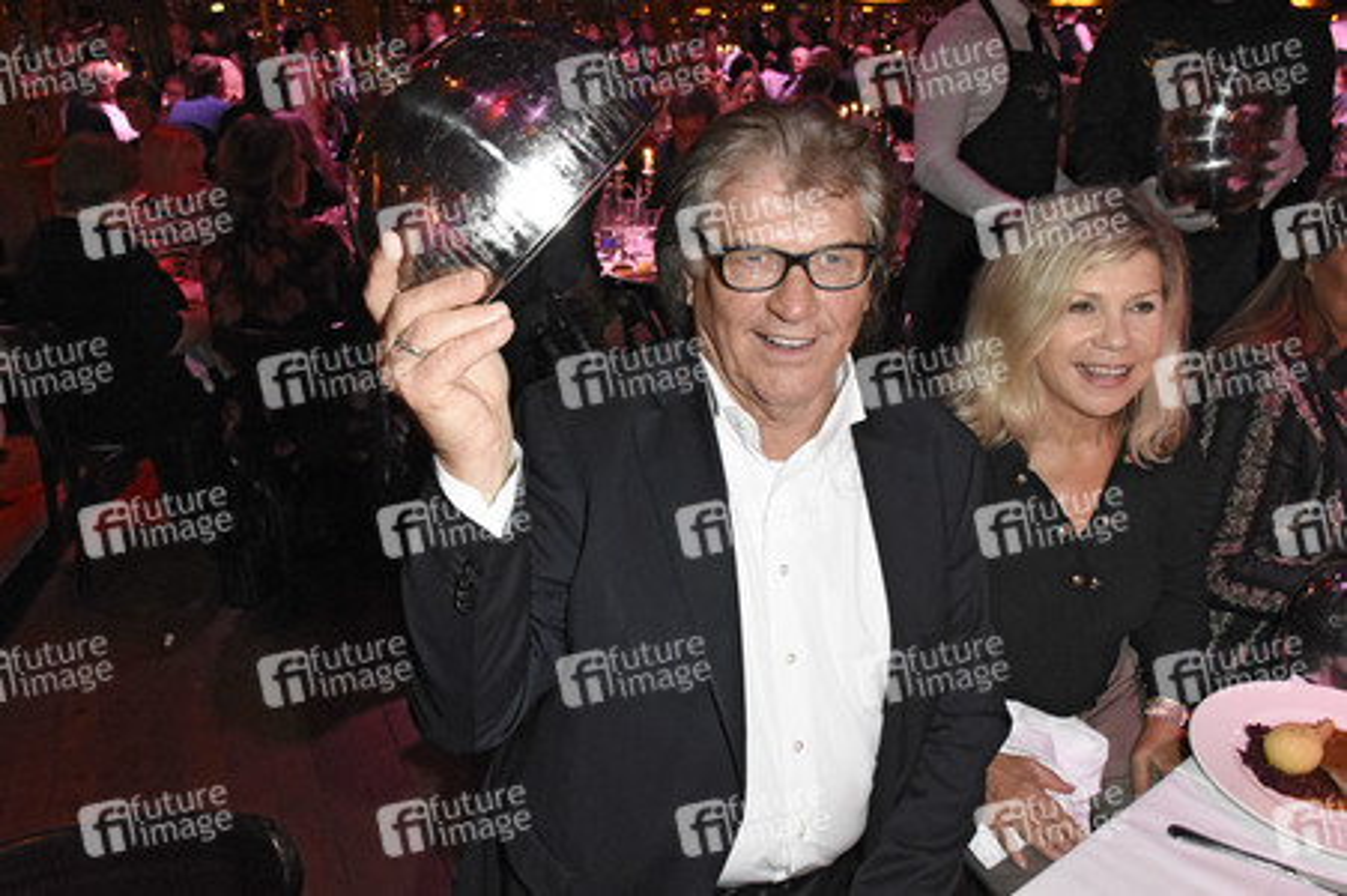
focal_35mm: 27
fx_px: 1009
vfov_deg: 47.9
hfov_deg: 67.4
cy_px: 448
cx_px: 674
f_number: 6.3
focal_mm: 18
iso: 5000
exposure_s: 1/60
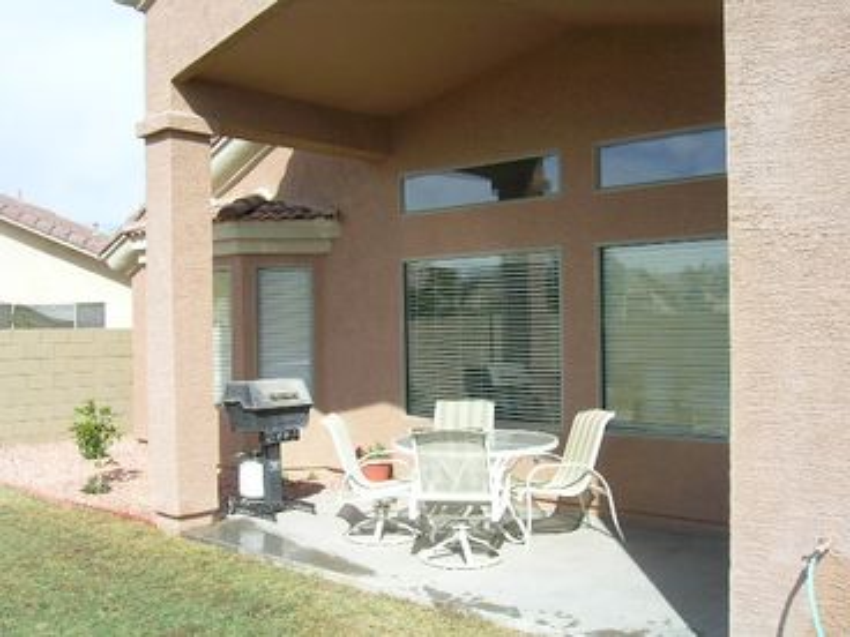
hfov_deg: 51.4
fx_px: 884
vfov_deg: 39.7
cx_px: 425
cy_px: 318
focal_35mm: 36
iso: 71
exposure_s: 1/514
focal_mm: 5.6
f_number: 4.8
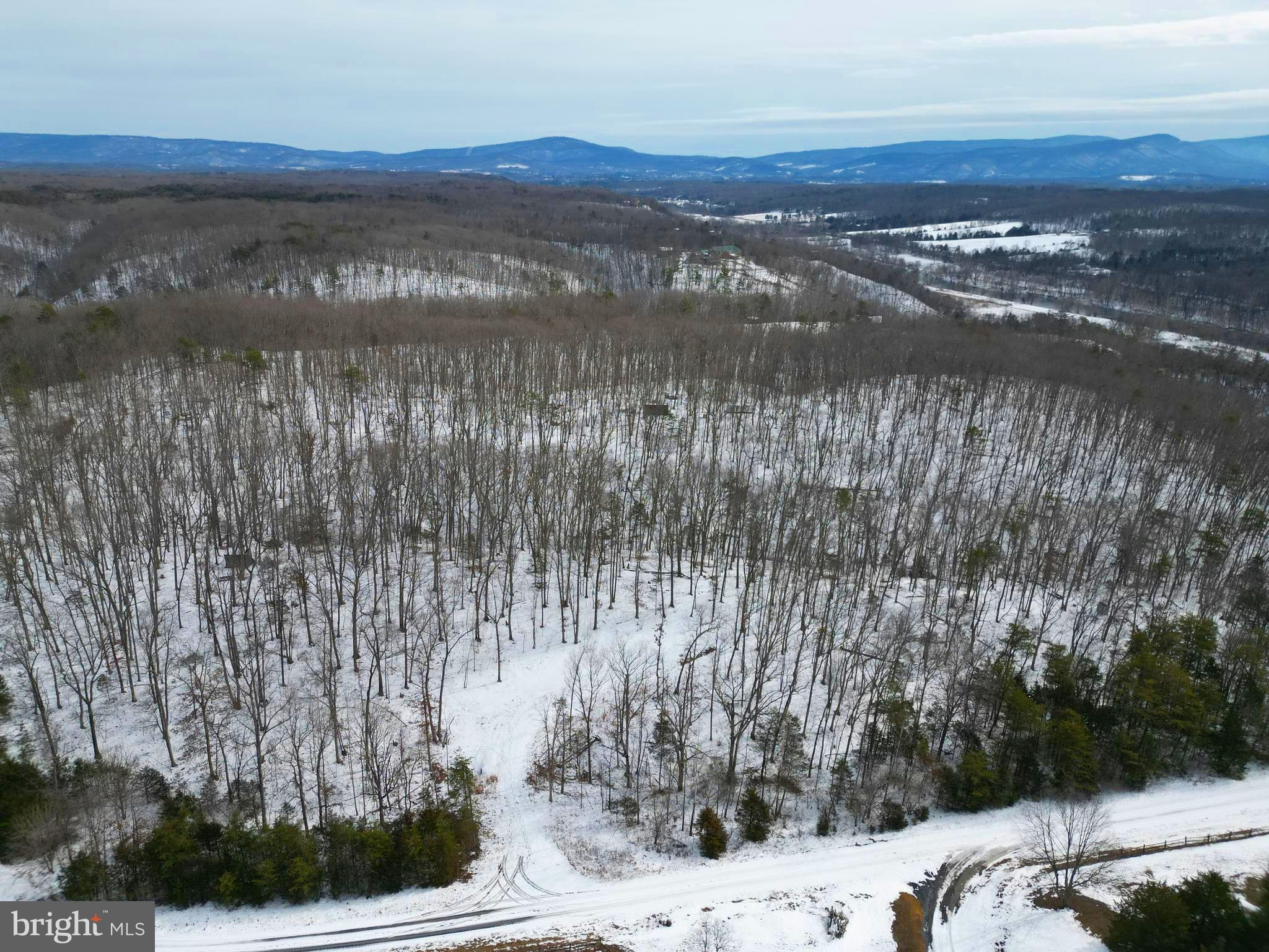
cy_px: 476
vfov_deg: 56.8
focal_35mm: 24
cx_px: 634
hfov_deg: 71.6
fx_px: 880
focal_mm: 6.72
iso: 150
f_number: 1.7
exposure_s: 1/4000
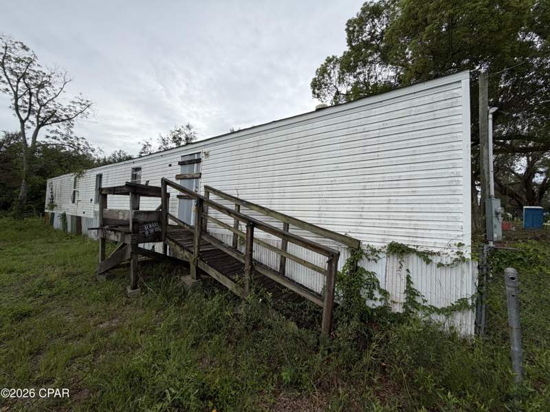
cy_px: 206
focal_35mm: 14
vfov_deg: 85.7
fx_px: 222
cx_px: 275
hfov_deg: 102.1
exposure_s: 1/742
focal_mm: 2.22
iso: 40
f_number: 2.2
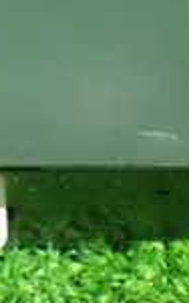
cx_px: -193
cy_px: -66
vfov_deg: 8.5
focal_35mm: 244
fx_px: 2017
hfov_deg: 5.3
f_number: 3.5
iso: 1600
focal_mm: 10.35
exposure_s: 1/15
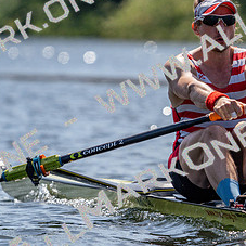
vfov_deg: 2.0
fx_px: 7188
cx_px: 229
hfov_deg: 2.0
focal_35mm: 894
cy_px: 116
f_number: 6.3
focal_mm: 411
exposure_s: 1/2000
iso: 200
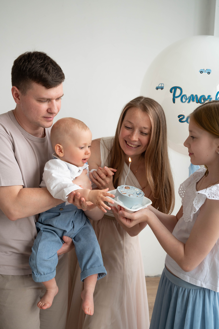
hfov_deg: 31.8
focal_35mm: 42
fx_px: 384
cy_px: 164
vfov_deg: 46.4
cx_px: 110
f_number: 4.5
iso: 800
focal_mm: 42
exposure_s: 1/250
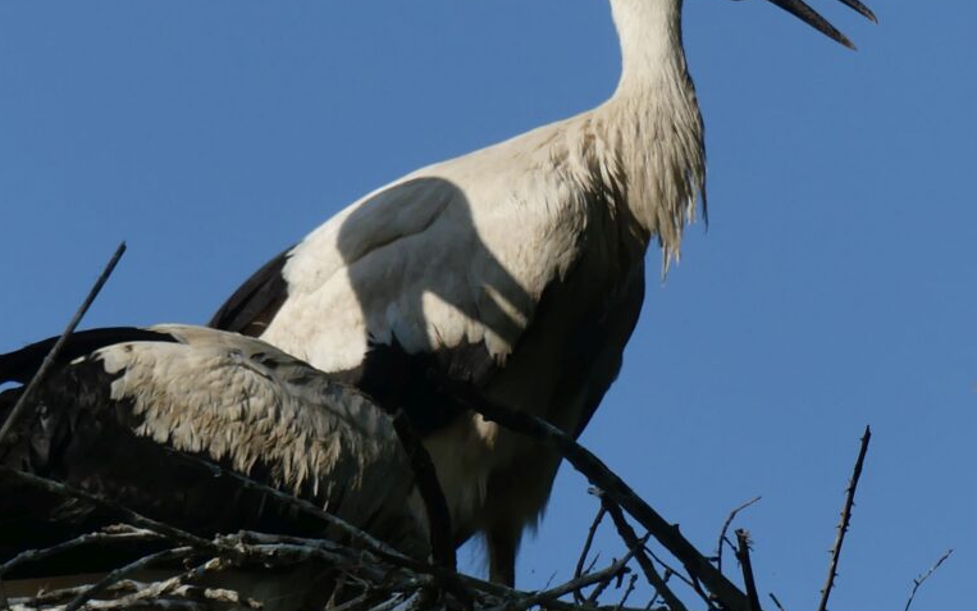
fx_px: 23460
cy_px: 210
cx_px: 383
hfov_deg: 2.4
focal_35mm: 881
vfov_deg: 1.5
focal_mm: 74.3
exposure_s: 1/1300
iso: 100
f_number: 4
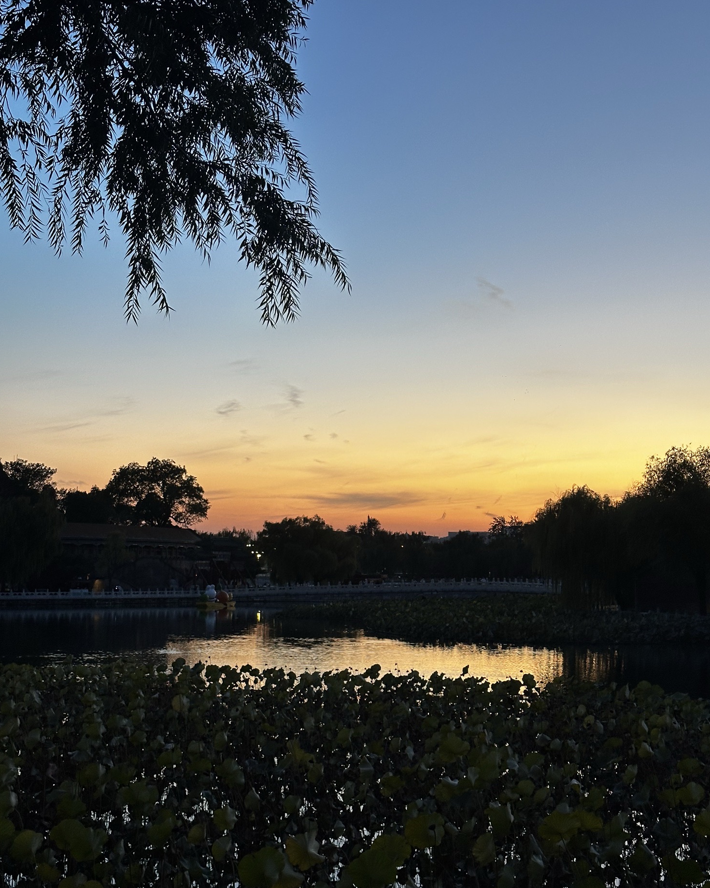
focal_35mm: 51
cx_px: 358
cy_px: 472
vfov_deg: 36.6
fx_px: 1339
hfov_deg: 29.7
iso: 80
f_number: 1.78
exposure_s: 1/66
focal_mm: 6.86
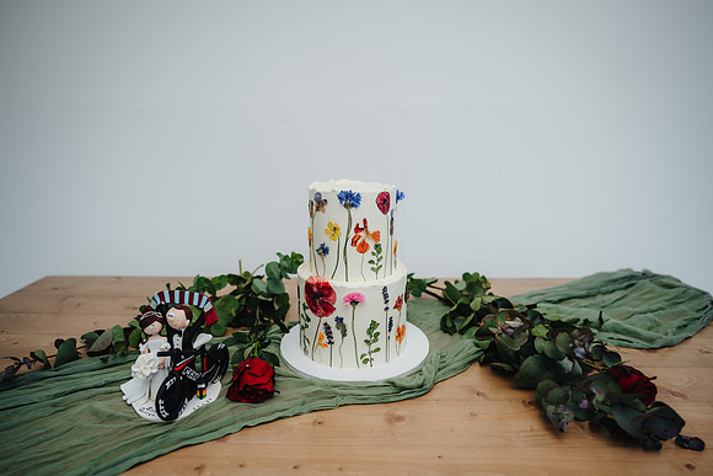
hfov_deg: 73.7
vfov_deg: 53.2
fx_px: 475
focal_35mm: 24
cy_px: 238
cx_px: 356
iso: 100
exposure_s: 1/200
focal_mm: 24
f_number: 2
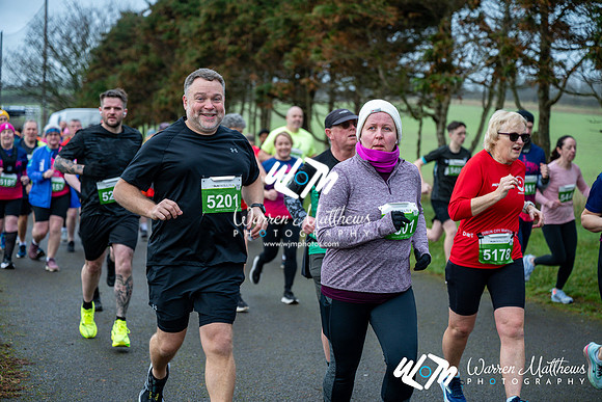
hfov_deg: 28.8
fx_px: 1171
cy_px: 201
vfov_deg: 19.5
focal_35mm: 70
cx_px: 301
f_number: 2.8
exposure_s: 1/1250
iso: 640
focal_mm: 70
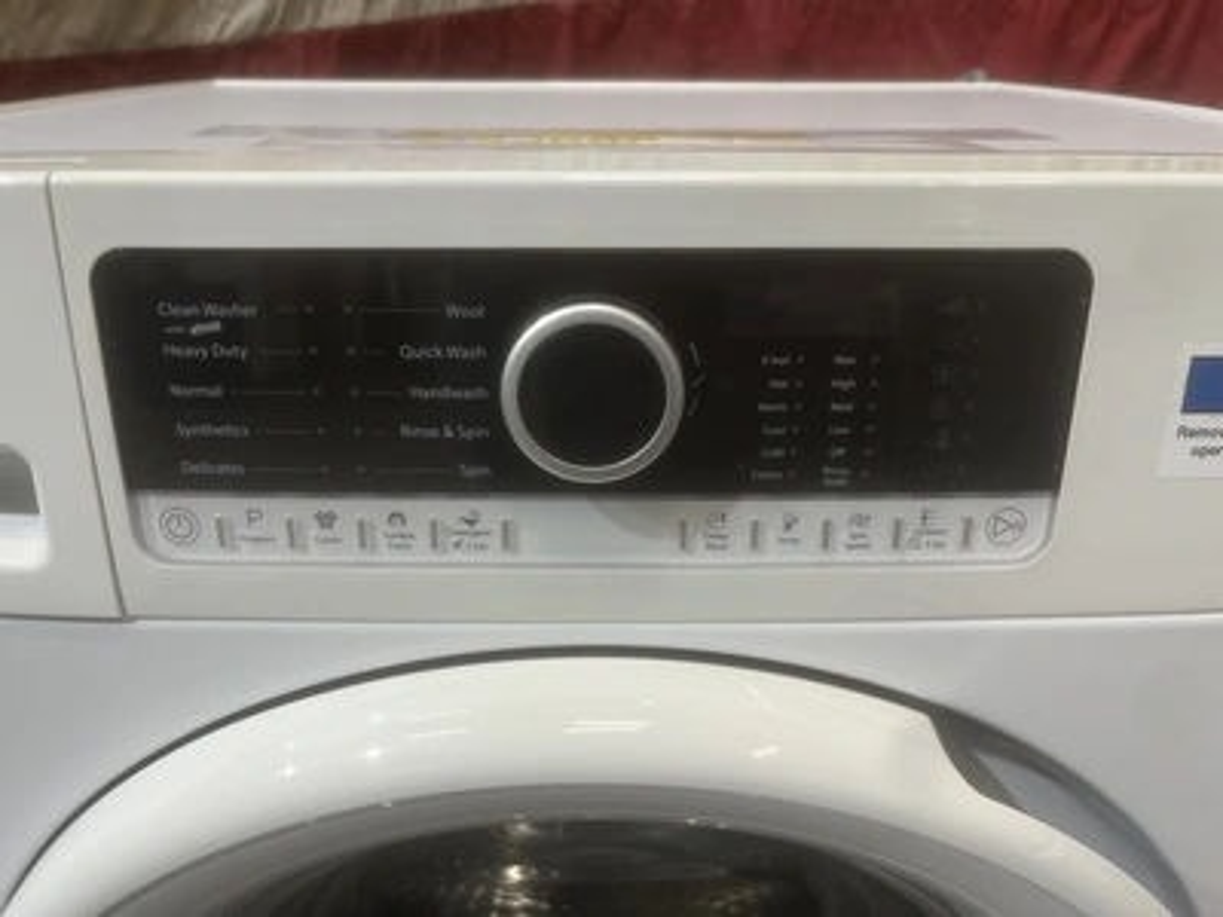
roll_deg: +1.7
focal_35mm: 26
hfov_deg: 67.3
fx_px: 919
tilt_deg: -24.7
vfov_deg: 53.1
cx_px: 612
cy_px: 458
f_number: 1.6
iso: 125
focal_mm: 5.1
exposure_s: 1/120
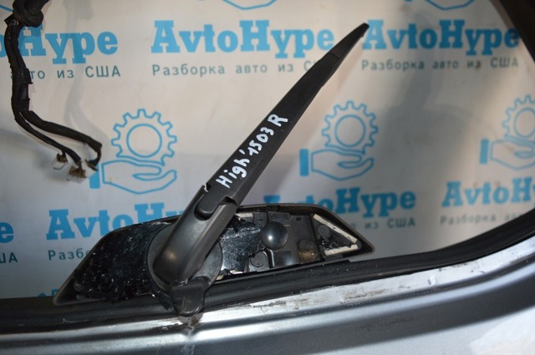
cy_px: 178
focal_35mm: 30
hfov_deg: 62.0
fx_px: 445
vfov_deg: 43.5
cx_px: 268
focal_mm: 20
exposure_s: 1/60
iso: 400
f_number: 3.5
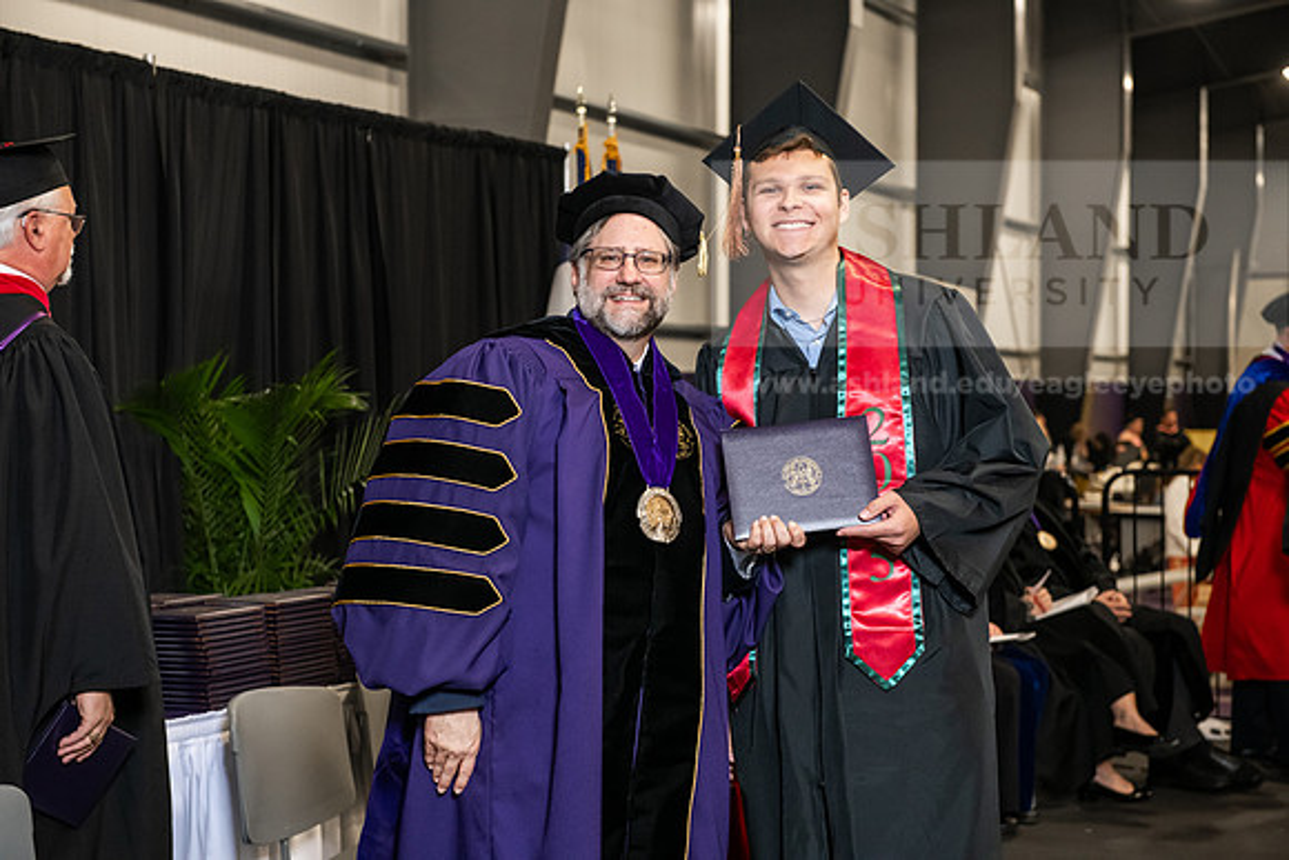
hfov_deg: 28.8
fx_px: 2507
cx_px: 644
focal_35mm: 70
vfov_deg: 19.5
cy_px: 430
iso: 2500
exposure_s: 1/200
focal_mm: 70
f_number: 5
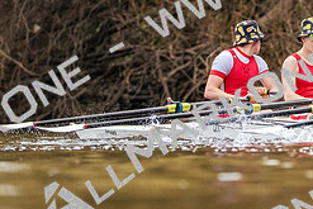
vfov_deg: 1.5
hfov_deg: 2.2
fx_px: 8177
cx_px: 302
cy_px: 41
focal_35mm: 940
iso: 2500
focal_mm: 400
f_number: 6.3
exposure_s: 1/2000
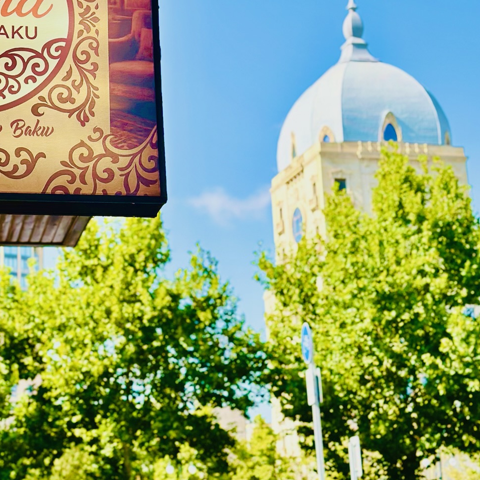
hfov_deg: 19.1
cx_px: 102
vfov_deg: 19.2
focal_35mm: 90
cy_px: 119
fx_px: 1412
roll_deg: +0.9
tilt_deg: +17.4
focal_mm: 6.86
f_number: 1.78
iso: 100
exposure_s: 1/2469
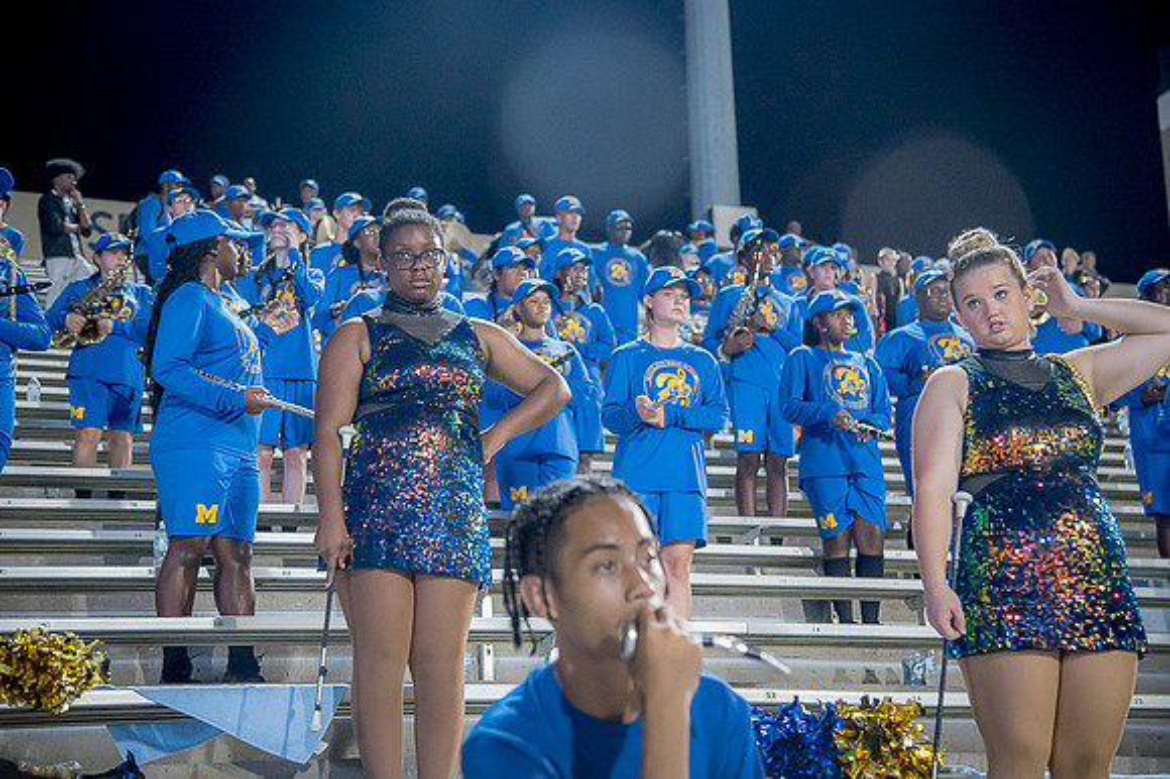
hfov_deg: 36.3
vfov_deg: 24.6
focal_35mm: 55
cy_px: 390
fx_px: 1786
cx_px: 585
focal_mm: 55
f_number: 4
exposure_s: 1/200
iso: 2000
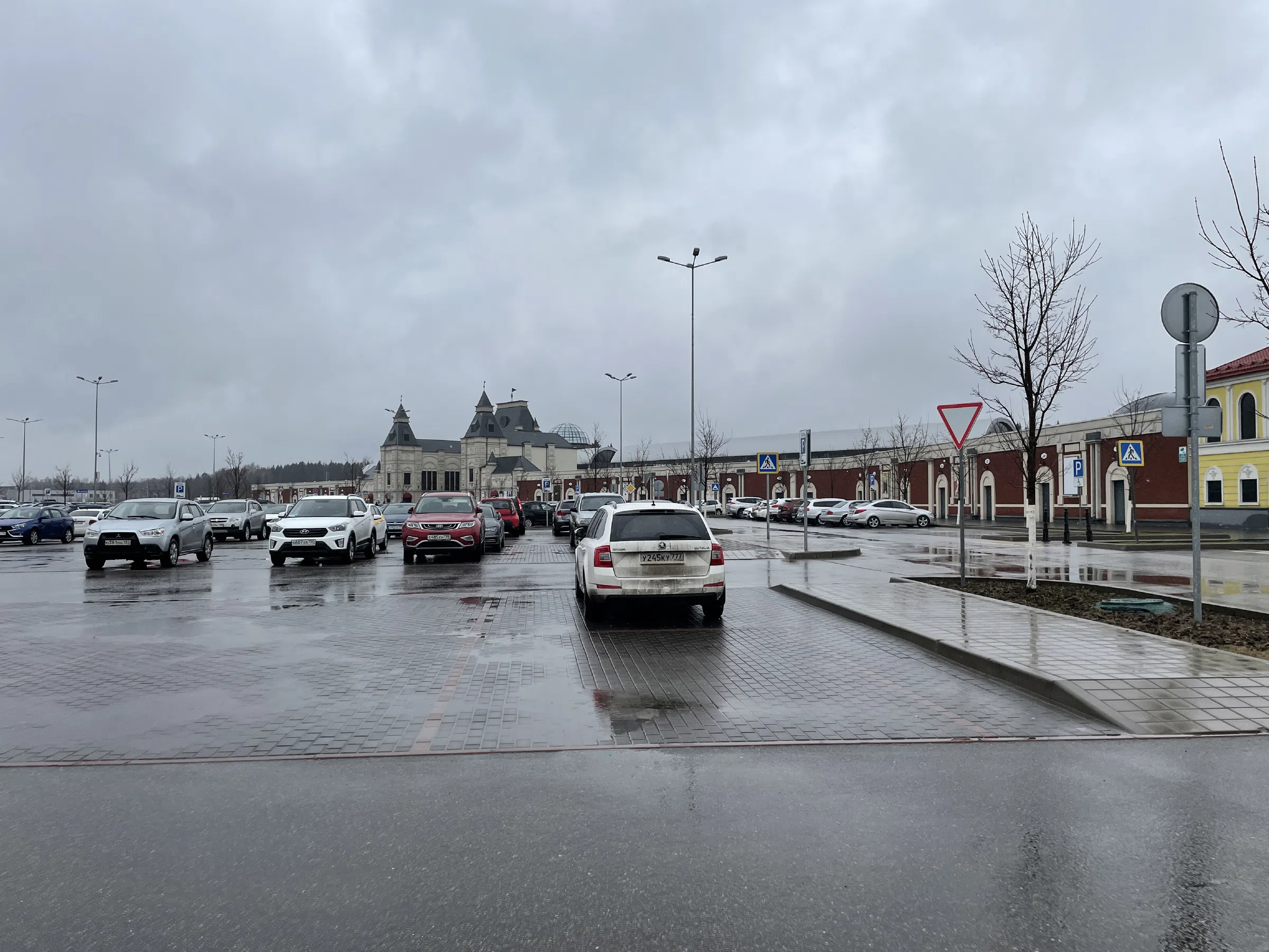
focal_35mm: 26
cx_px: 634
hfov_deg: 67.3
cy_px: 476
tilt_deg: -0.8
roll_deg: -0.9
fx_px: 953
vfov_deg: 53.1
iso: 32
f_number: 1.6
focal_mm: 4.2
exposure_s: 1/2747
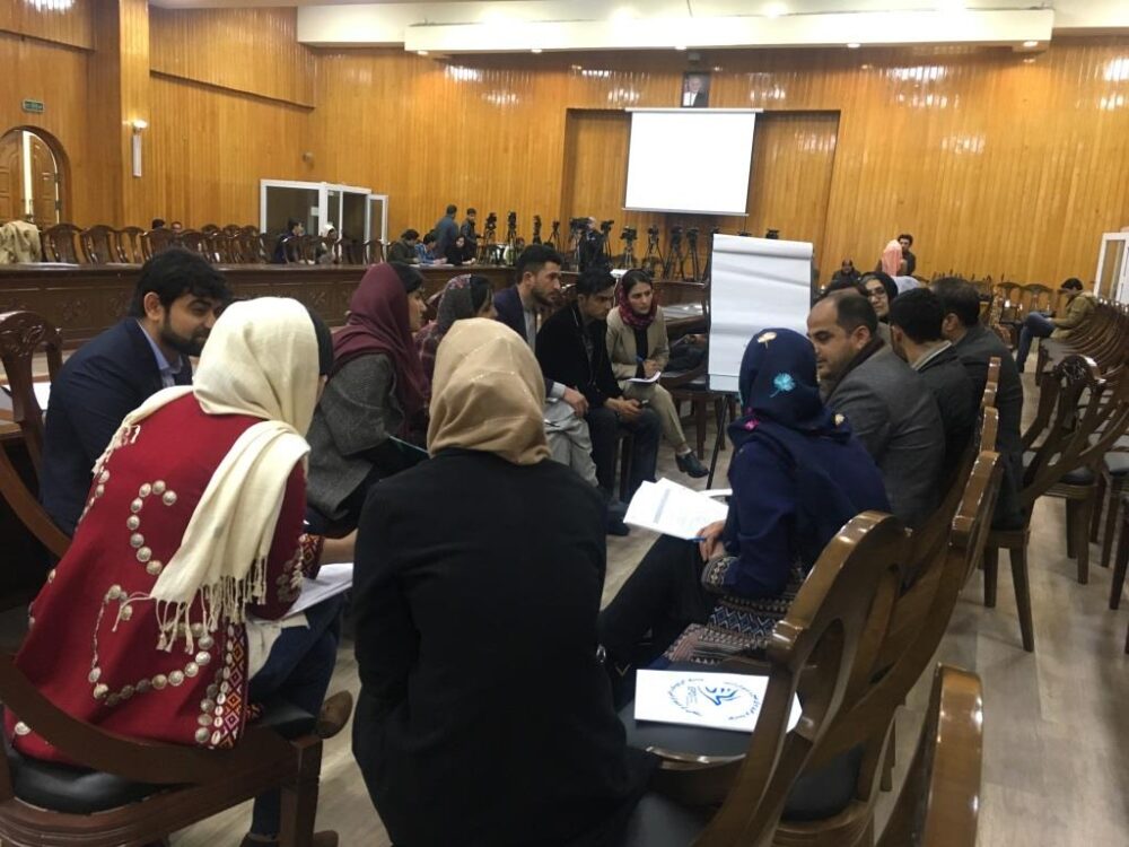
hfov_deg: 61.7
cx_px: 564
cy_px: 424
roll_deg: -5.3
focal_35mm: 29
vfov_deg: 48.2
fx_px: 946
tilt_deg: -11.6
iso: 160
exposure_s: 1/33
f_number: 2.2
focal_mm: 4.15
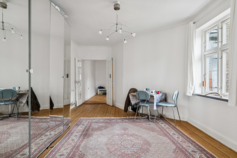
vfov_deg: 61.9
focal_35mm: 20
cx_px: 118
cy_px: 79
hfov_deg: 84.0
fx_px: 132
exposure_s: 1/2
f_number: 8
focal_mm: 20
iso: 400
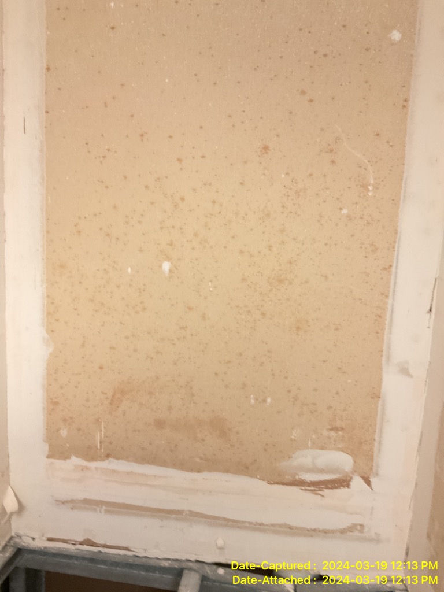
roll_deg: -1.6
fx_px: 496
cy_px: 296
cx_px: 222
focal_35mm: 29
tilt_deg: -5.4
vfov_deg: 61.7
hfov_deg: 48.2
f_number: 1.8
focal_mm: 3
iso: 200
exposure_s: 1/40
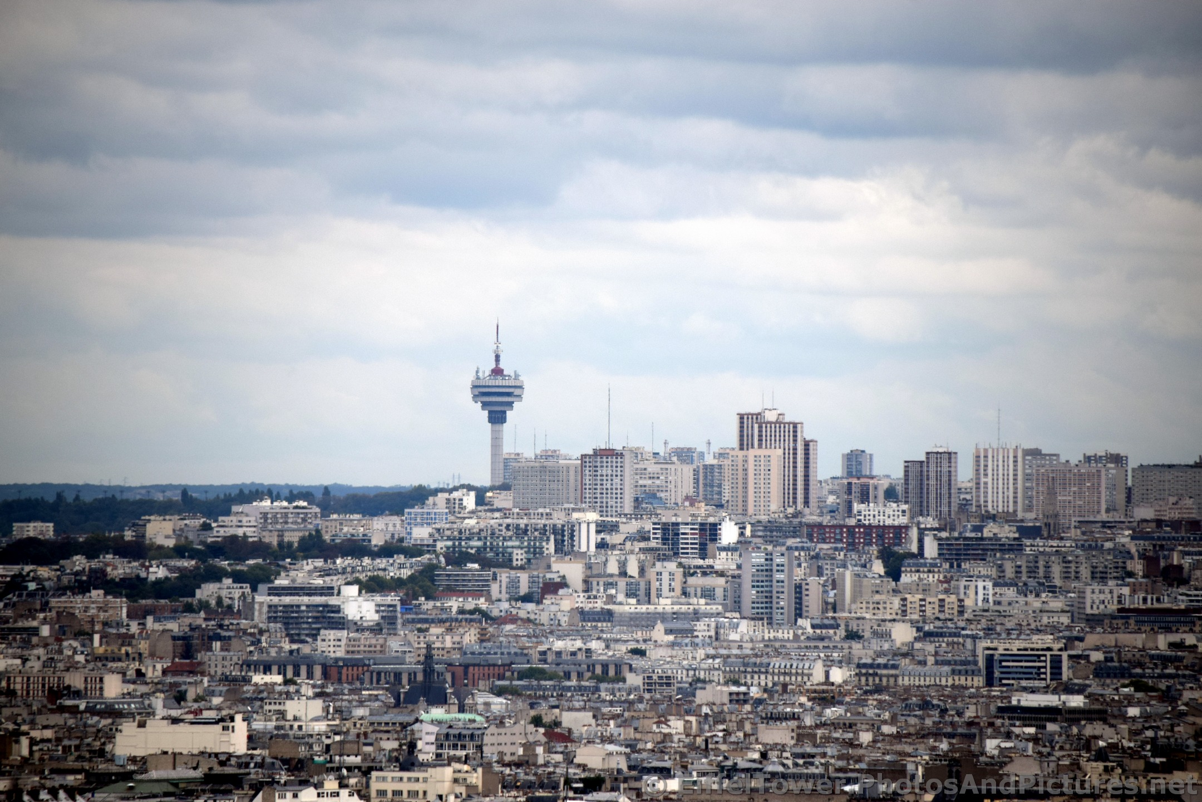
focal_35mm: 375
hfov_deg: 5.5
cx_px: 601
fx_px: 12520
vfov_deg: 3.7
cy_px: 401
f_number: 7.1
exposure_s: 1/800
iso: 200
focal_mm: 250
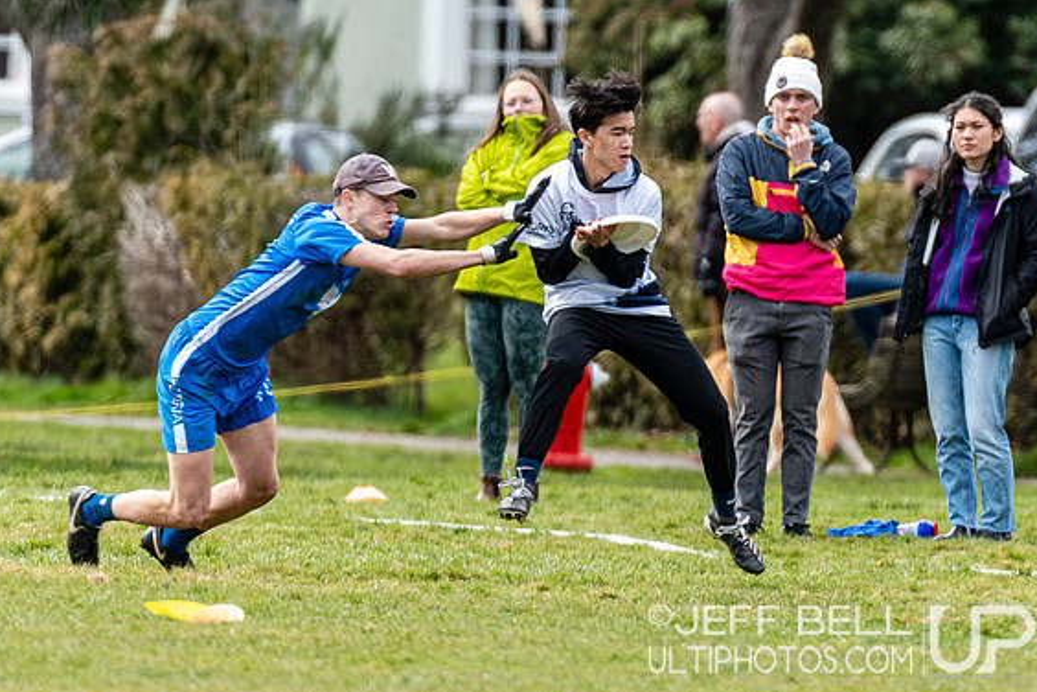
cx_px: 774
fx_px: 30330
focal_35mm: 1053
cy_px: 283
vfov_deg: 1.3
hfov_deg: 2.0
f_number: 4
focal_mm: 400
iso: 360
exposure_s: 1/1250
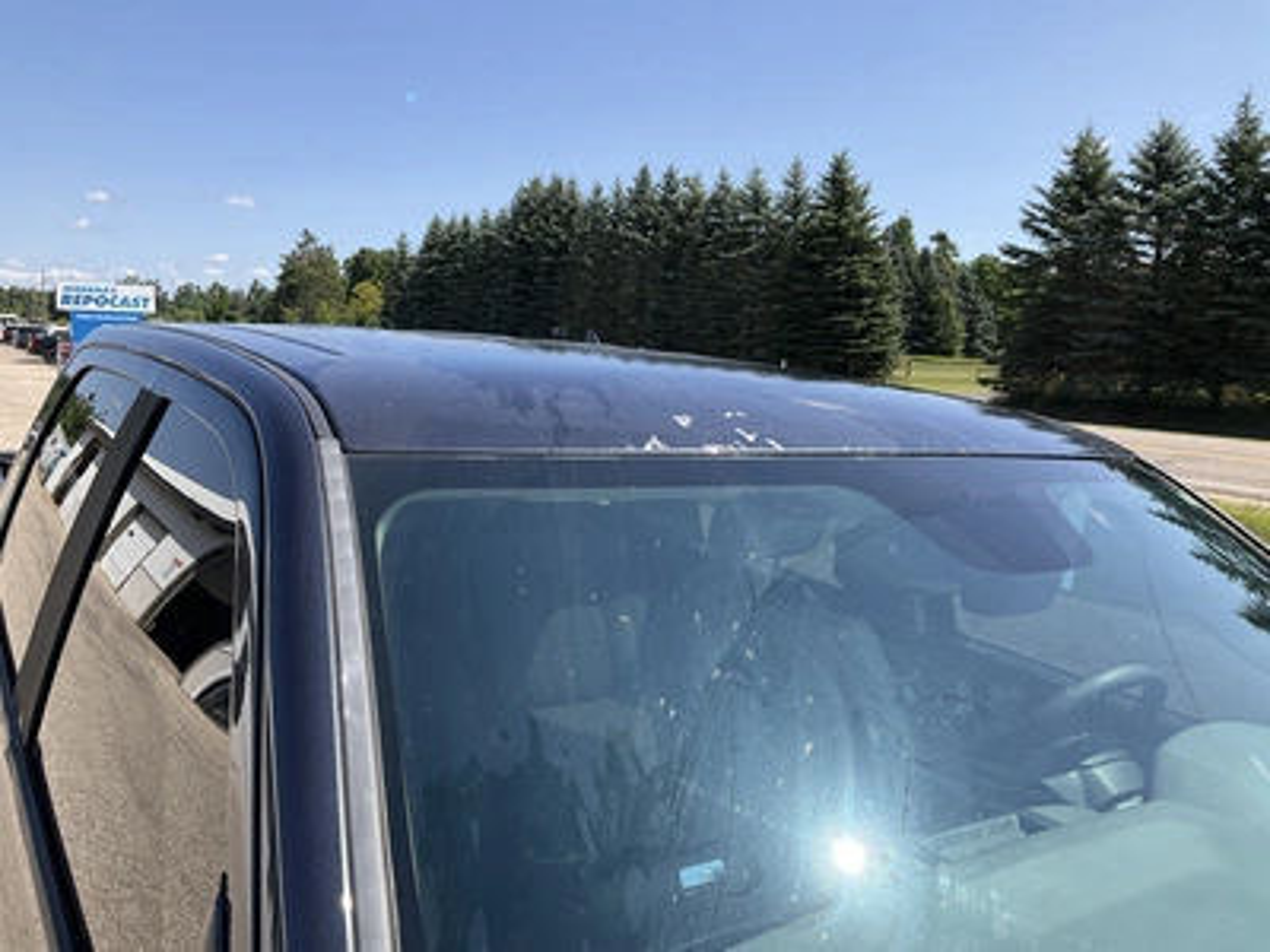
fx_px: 1064
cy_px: 476
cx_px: 635
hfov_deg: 61.7
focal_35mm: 29
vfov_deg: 48.2
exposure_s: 1/1342
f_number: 1.8
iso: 25
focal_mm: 3
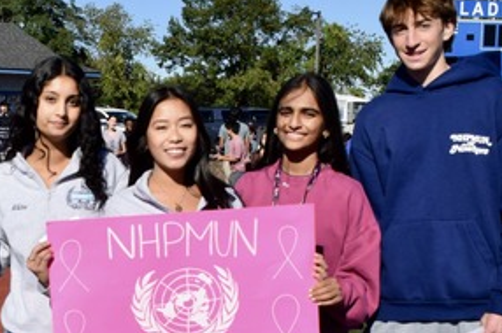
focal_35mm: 84
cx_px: 51
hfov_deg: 23.6
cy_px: 313
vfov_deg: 16.0
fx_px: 1170
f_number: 9
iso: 200
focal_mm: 20
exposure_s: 1/640
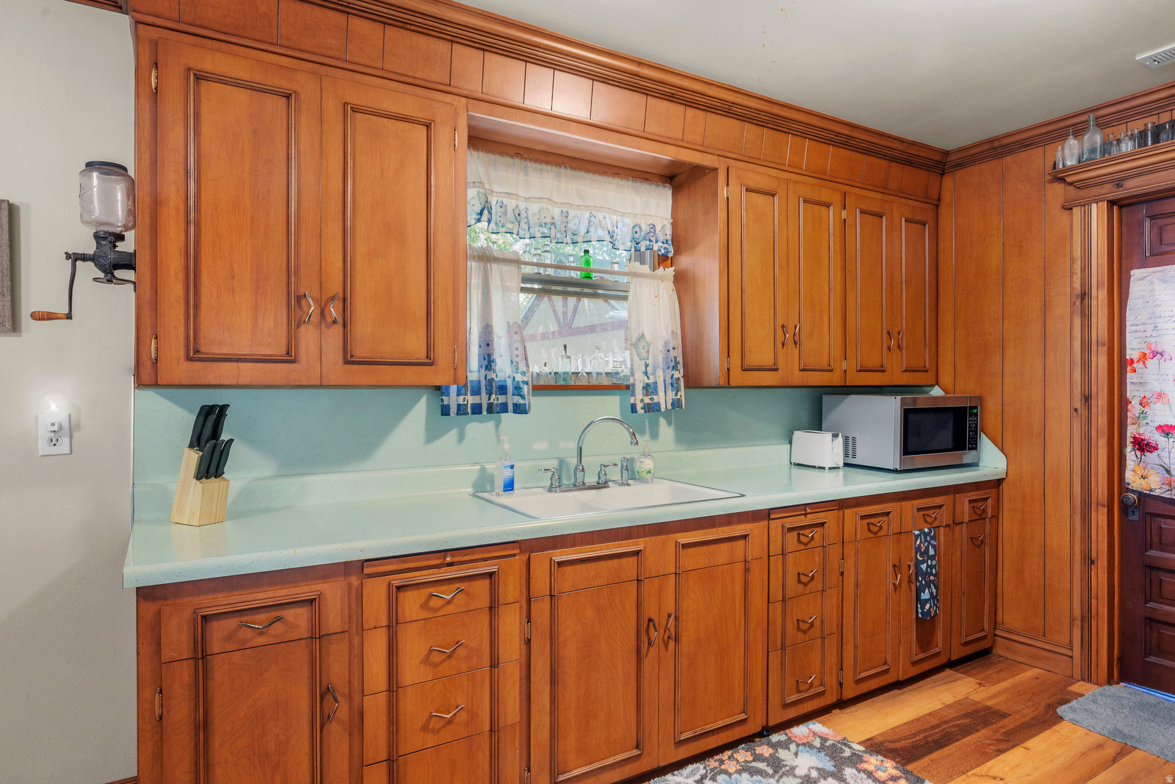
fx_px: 669
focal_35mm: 20
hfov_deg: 82.6
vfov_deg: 60.7
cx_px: 588
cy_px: 392
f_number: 8
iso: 500
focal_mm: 20.5
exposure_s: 2
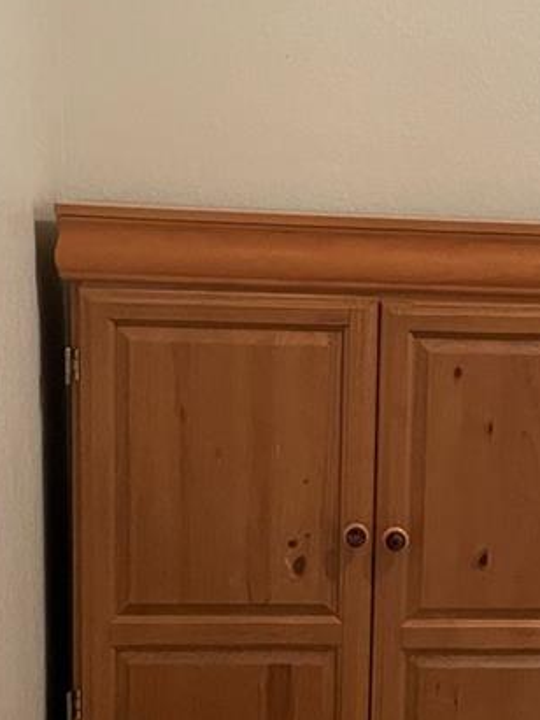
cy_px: 501
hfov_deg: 19.1
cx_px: 458
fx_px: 1582
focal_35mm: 76
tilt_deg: -5.7
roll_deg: -1.7
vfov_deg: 25.5
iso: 400
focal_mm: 4.2
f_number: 1.6
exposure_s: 1/60
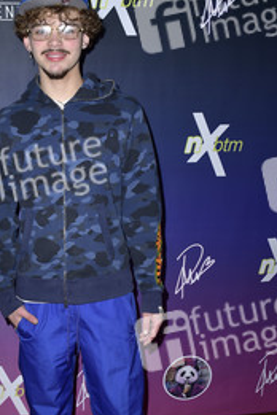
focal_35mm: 49
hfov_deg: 27.2
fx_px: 565
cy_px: 254
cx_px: 72
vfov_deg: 40.1
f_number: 6.3
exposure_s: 1/250
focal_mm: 32
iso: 320
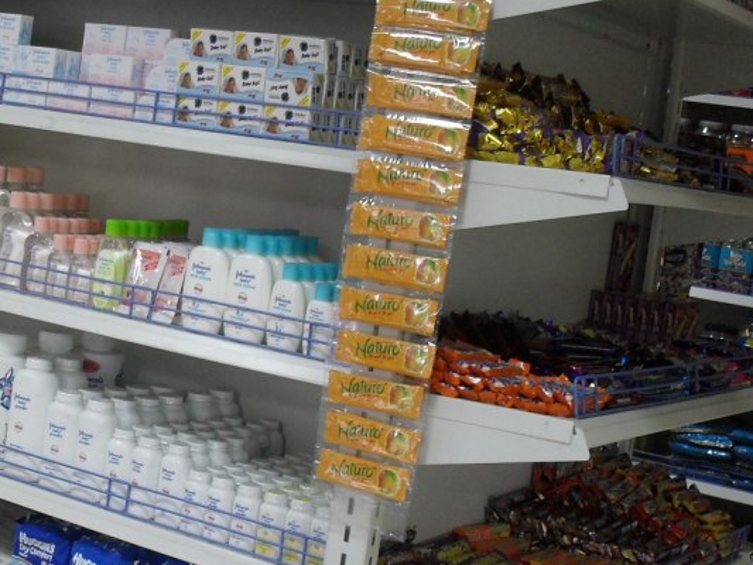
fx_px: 1588
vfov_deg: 20.2
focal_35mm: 73
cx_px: 181
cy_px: 304
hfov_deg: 26.3
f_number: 2.8
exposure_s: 1/45
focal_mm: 6.3
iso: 120
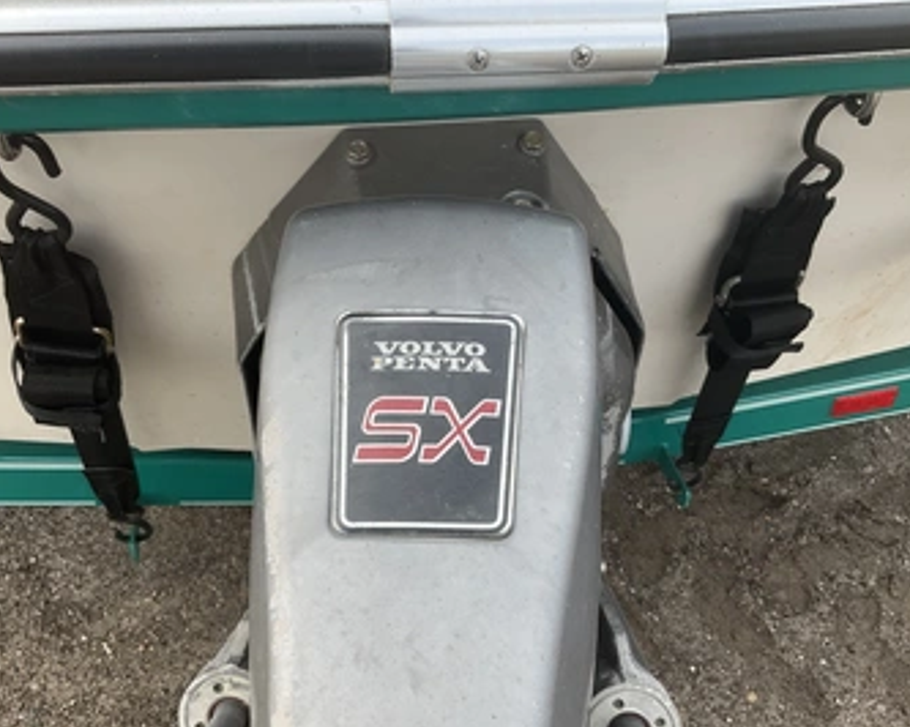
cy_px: 374
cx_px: 445
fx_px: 915
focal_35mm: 34
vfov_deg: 43.3
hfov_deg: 52.9
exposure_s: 1/403
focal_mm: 3
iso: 25
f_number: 1.8
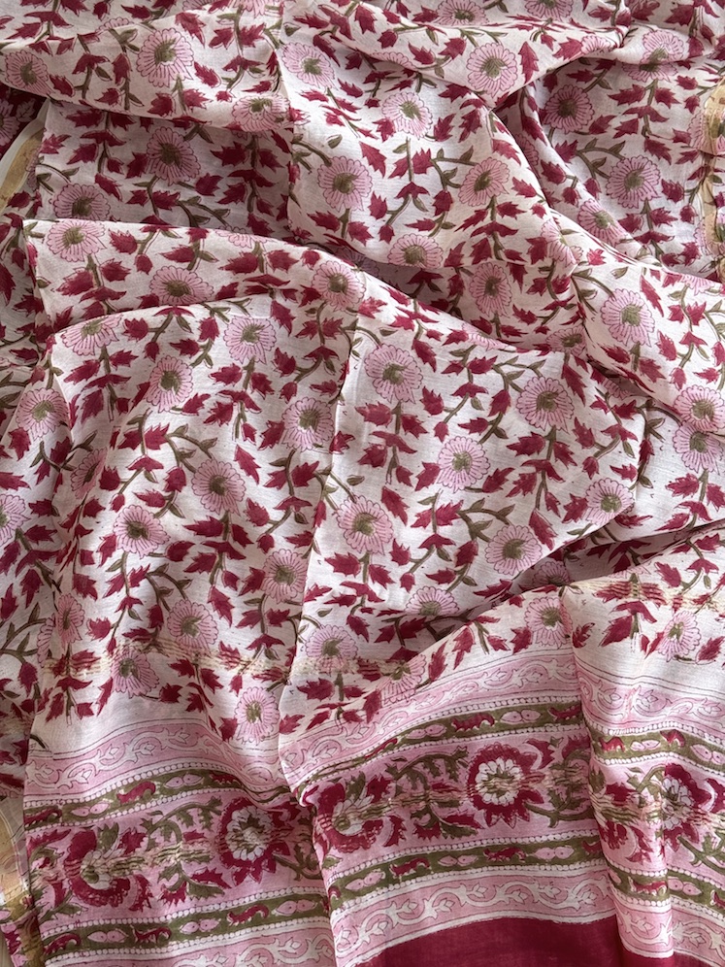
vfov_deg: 39.7
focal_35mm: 48
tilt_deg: -84.4
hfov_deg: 30.3
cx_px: 362
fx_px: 1340
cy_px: 484
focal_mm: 6.76
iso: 64
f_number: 1.78
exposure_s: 1/457
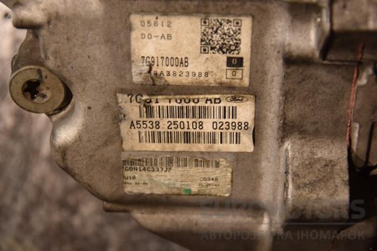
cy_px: 126
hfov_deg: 20.6
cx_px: 188
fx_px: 1037
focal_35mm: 99
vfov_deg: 13.8
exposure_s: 1/30
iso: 800
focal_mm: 66
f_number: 5.3
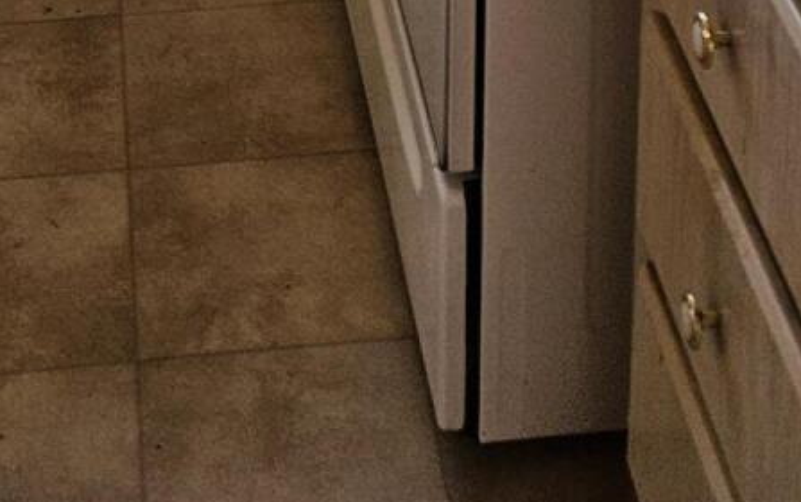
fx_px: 2381
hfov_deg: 19.1
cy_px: -1020
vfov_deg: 9.4
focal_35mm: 109
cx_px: 340
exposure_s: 1/120
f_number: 1.8
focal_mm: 5.4
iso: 80
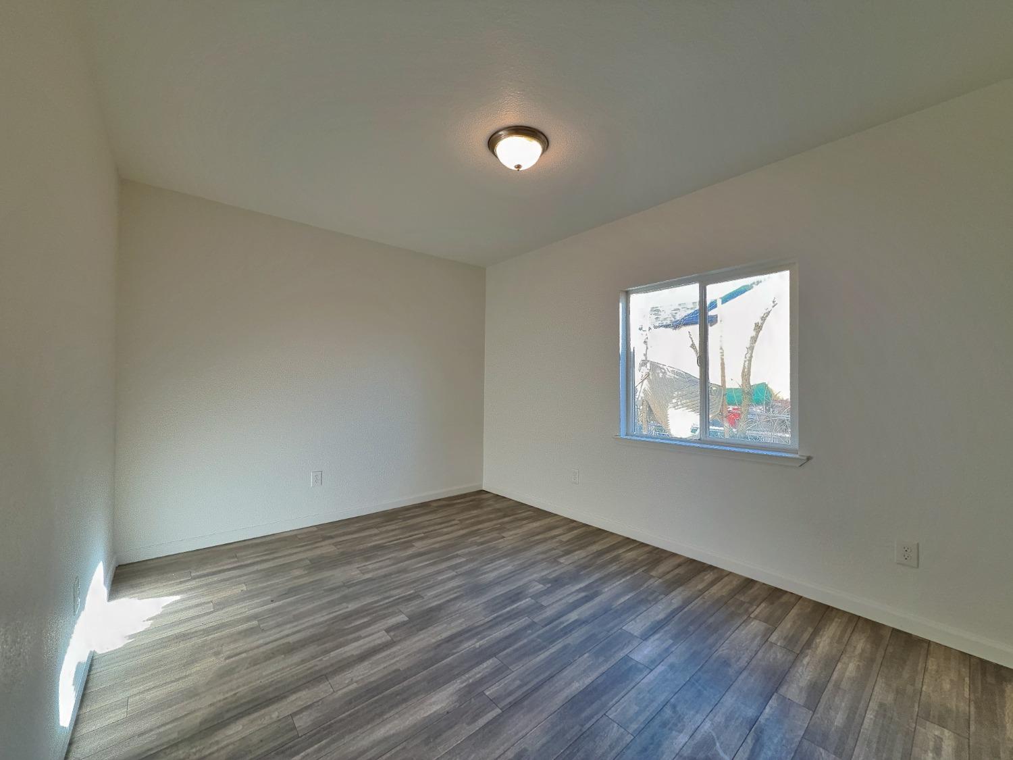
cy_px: 380
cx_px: 506
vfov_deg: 85.7
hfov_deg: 102.1
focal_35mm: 14
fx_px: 410
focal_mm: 2.22
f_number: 2.2
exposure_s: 1/107
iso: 64
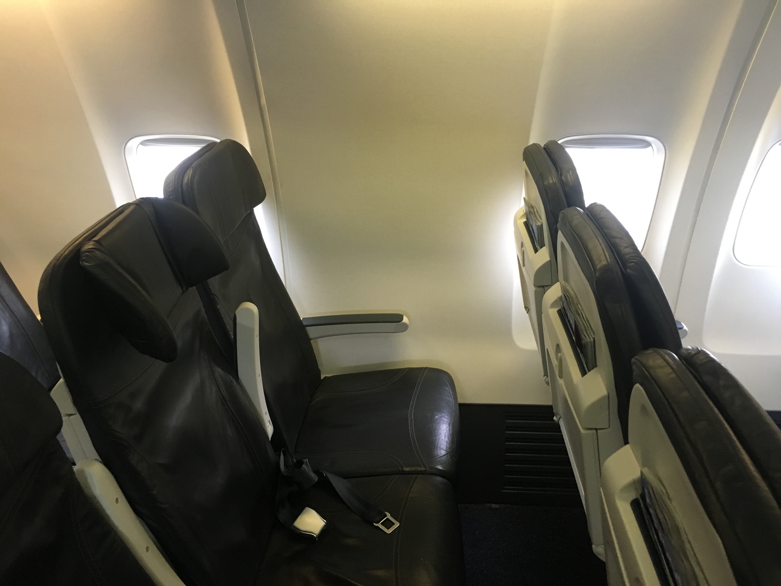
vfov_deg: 48.2
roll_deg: +0.9
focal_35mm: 29
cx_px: 390
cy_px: 293
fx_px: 654
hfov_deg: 61.7
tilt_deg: -22.6
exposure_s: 1/30
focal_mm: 4.15
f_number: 2.2
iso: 160
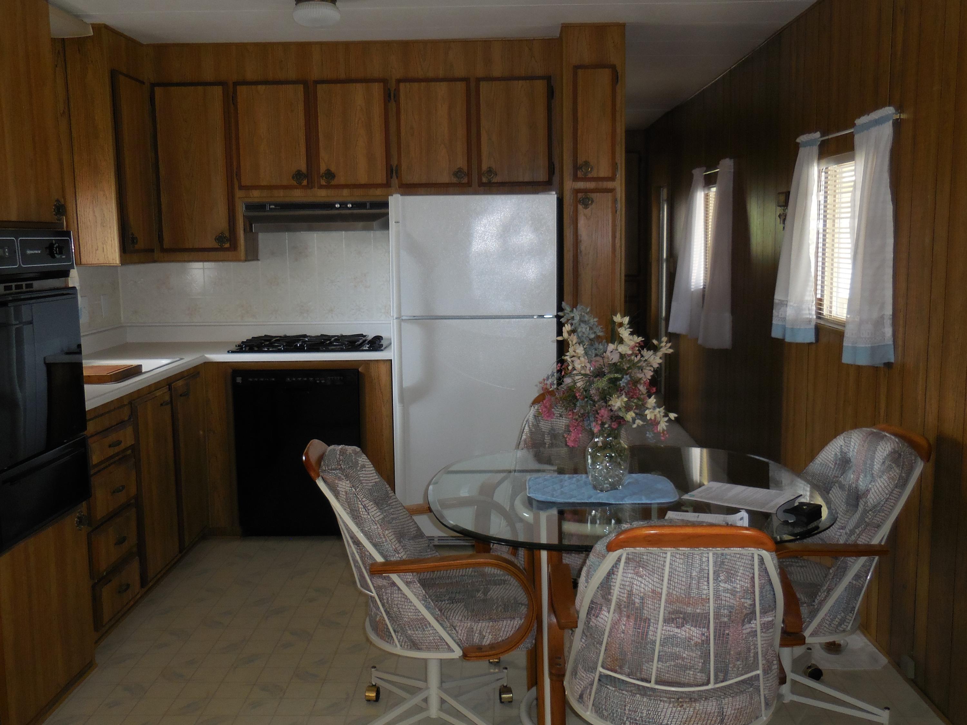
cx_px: 484
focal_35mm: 33
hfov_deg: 55.4
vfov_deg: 42.9
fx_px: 922
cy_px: 362
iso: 220
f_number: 3.7
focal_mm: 5.9
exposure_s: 1/30
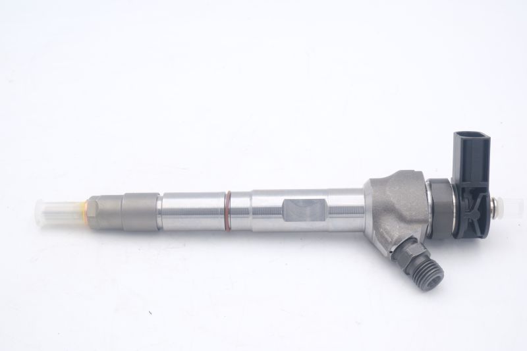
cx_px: 264
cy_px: 176
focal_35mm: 54
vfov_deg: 25.0
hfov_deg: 36.9
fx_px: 790
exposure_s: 1/25
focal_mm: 36.3
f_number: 11
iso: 200
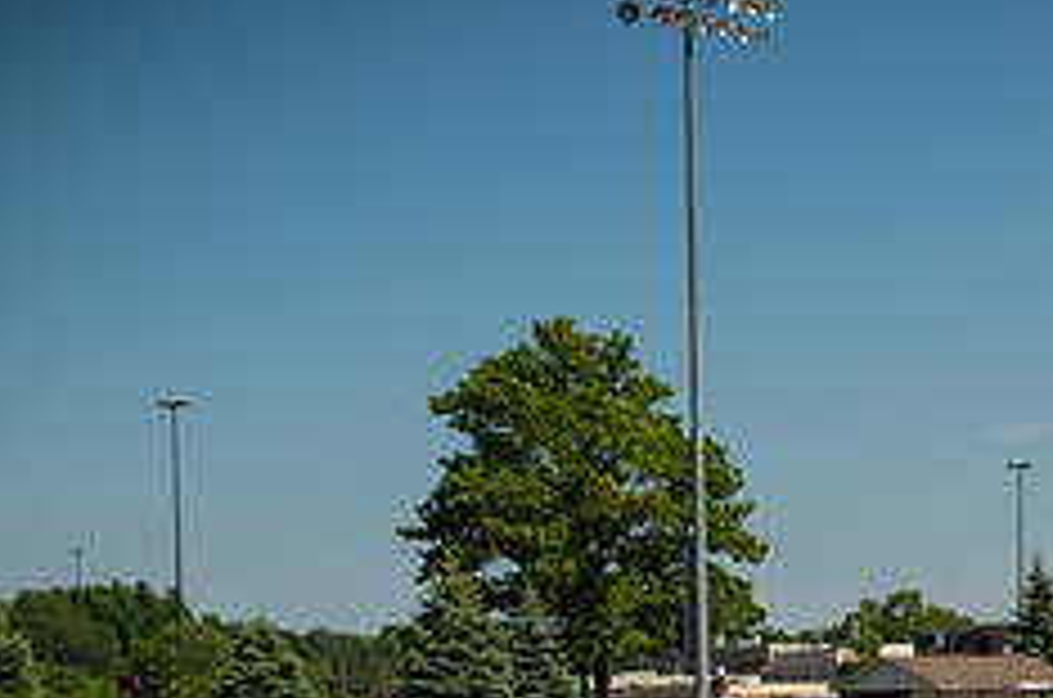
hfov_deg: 18.7
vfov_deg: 12.5
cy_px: 680
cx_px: 940
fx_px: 3153
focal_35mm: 108
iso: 200
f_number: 7.1
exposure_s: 1/1600
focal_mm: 29
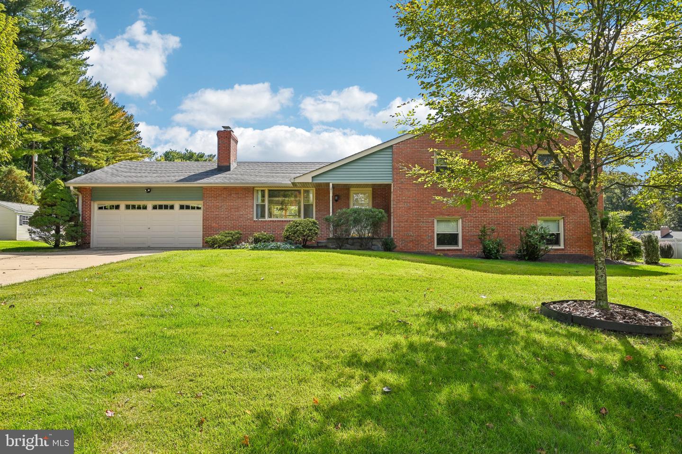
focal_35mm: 21
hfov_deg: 81.2
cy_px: 227
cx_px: 341
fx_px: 398
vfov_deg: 59.5
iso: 100
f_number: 8
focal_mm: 21
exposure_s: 1/250
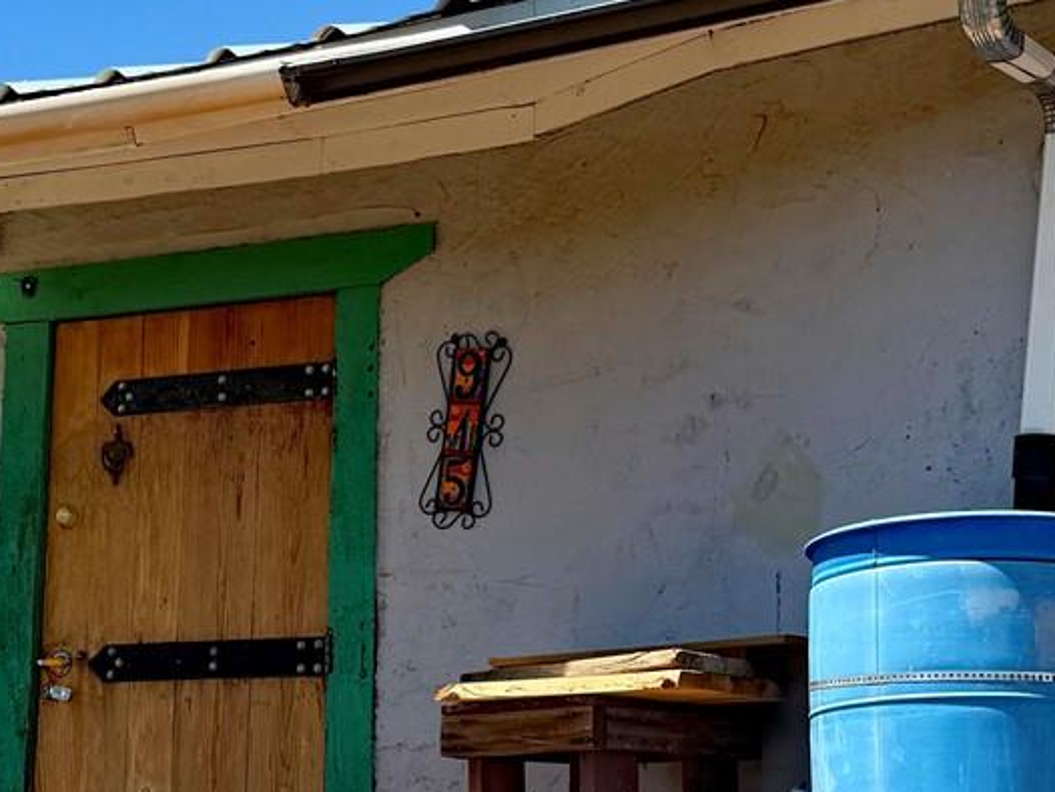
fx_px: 2226
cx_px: 297
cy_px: 561
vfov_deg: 20.1
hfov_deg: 26.4
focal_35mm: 73
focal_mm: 6.76
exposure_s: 1/2299
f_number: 1.78
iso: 80
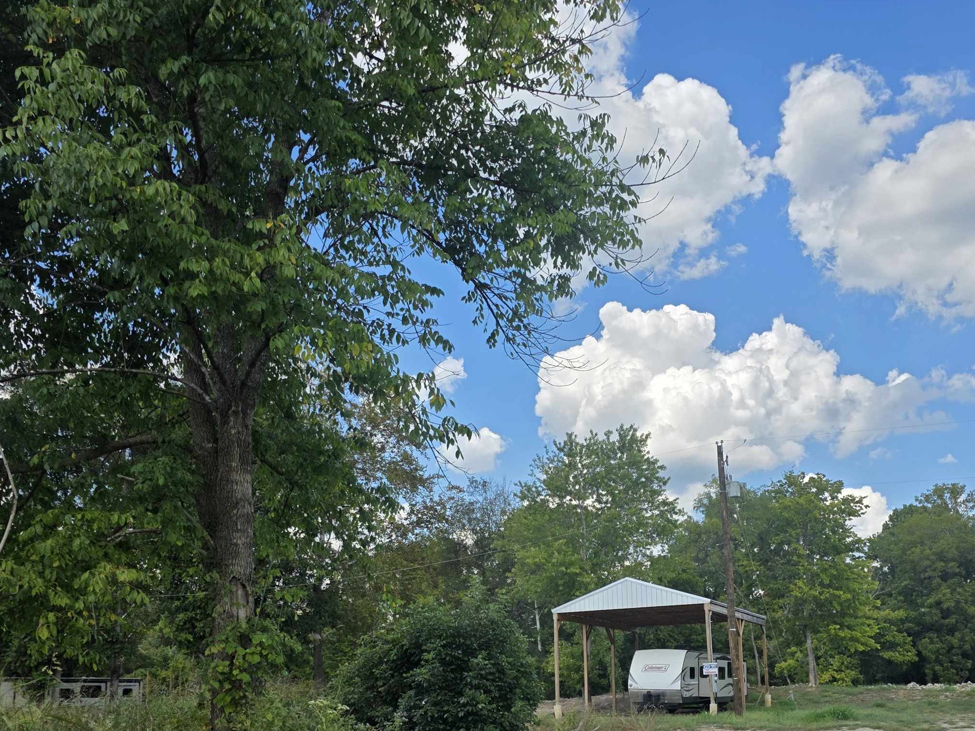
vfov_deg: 39.8
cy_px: 530
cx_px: 576
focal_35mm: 35
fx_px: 986
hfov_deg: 52.3
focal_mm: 6.3
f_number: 1.7
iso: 80
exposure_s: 1/5296
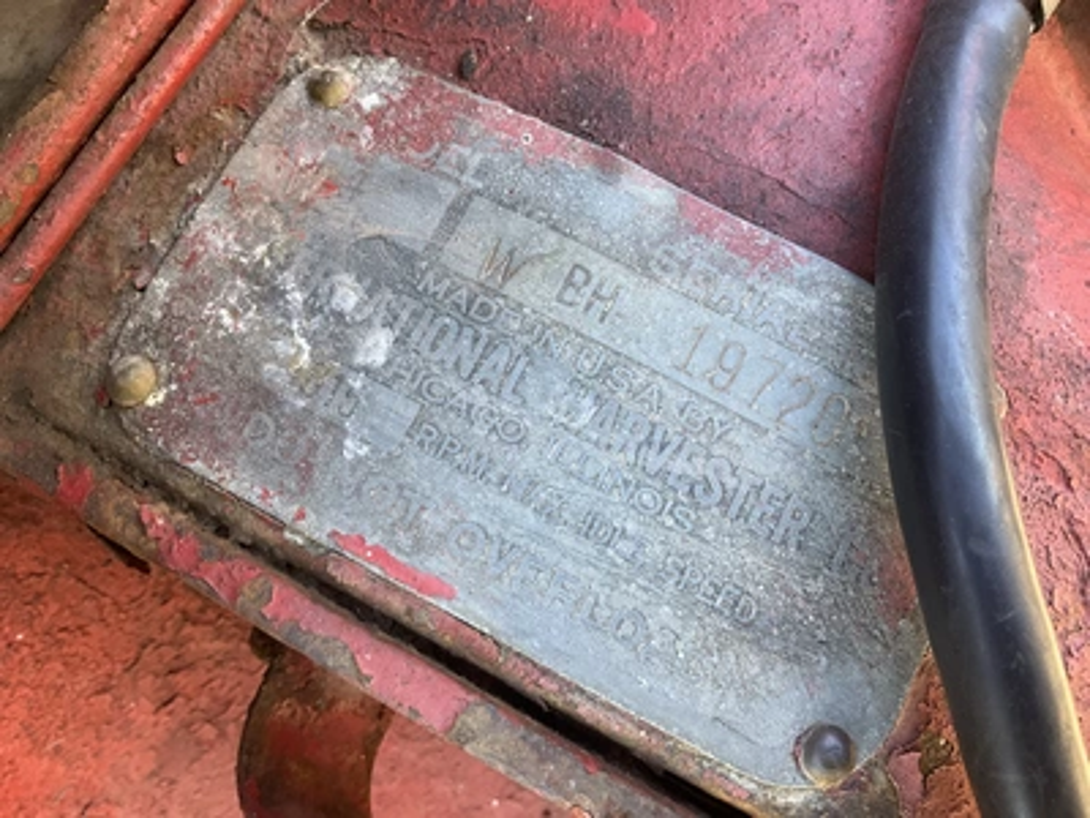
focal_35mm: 29
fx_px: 913
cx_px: 545
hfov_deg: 61.7
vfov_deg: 48.2
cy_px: 409
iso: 64
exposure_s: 1/122
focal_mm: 3
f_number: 1.8
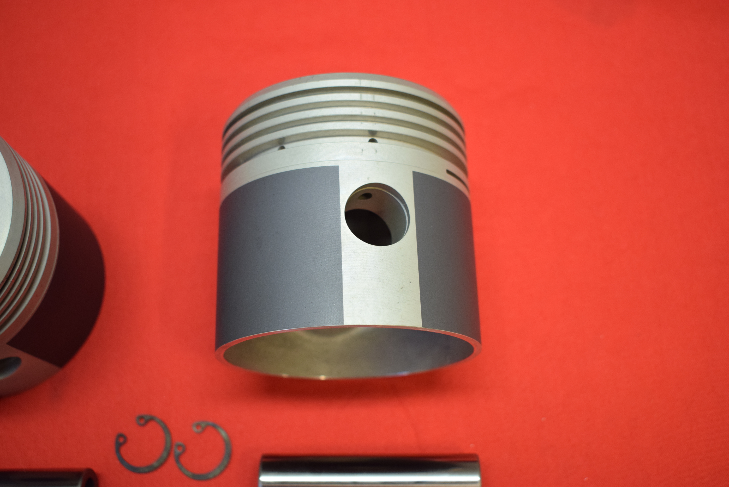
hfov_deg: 46.4
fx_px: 851
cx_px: 364
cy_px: 244
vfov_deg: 31.9
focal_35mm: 42
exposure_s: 1/60
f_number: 5
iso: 800
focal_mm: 28
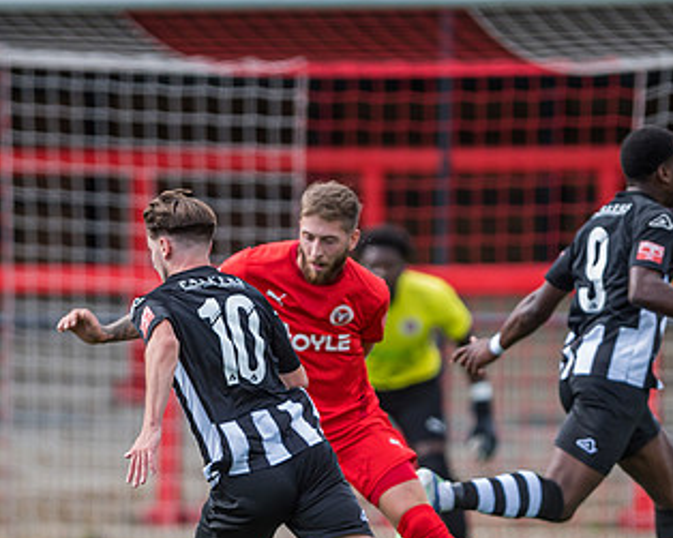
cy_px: 488
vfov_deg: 1.6
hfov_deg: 2.0
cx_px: 295
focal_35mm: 965
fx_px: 19215
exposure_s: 1/2000
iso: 400
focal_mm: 400
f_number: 2.8
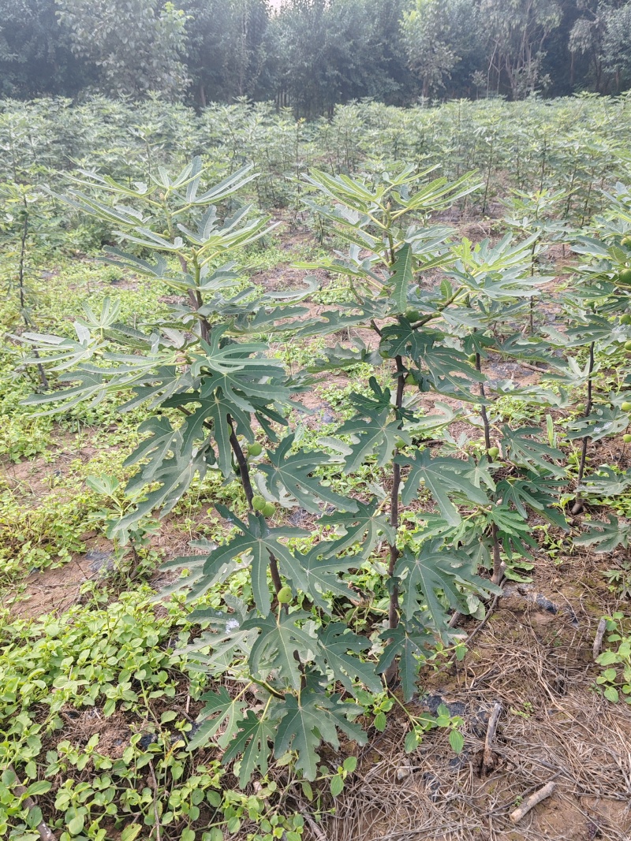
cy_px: 420
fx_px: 656
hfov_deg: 51.3
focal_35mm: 27
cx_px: 316
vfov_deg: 65.3
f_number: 1.9
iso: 64
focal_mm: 6.12
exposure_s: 1/100
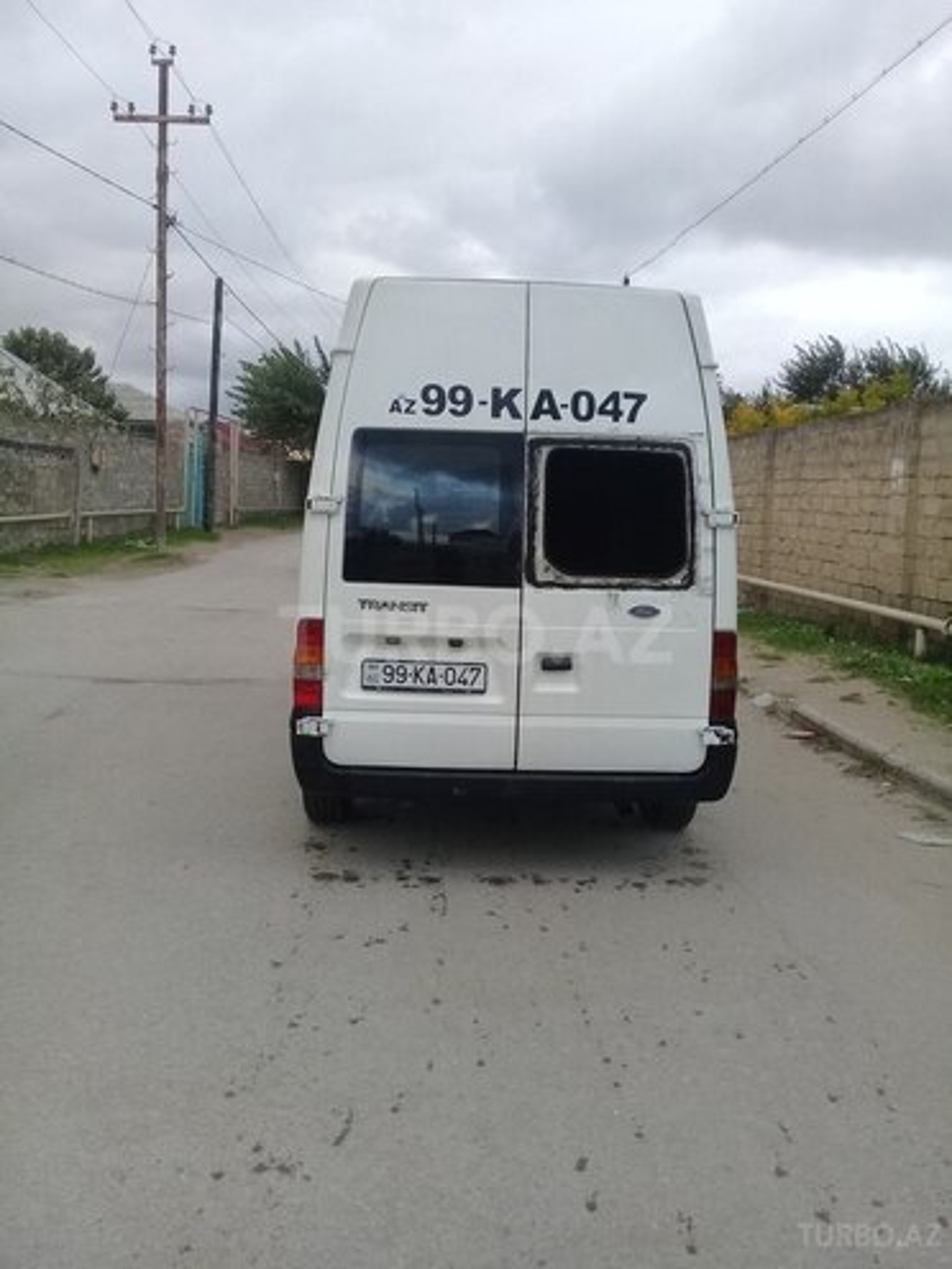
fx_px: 1137
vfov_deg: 58.4
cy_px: 634
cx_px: 476
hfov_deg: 45.4
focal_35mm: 31
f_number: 2.2
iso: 50
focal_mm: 3.3
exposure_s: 1/100
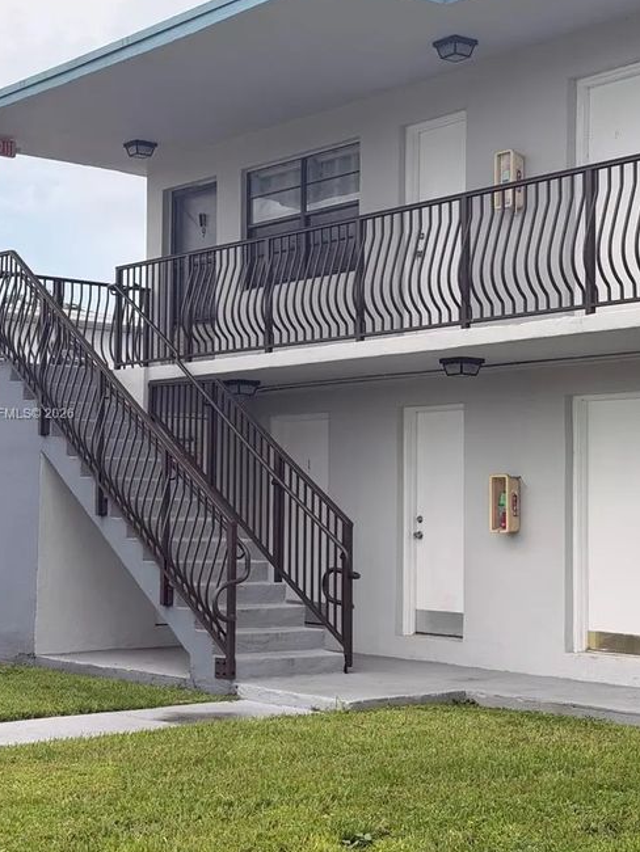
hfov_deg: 23.3
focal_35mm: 63
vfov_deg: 30.7
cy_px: 415
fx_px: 1552
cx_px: 321
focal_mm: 6.76
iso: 64
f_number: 1.78
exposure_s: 1/1678
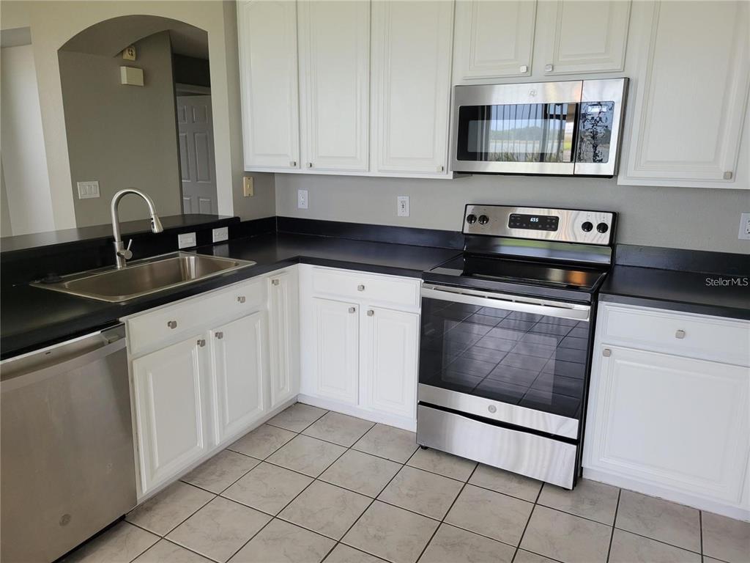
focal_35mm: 26
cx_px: 375
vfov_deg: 53.1
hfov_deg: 67.3
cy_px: 282
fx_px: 563
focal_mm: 5.4
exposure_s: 1/120
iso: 200
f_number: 1.8
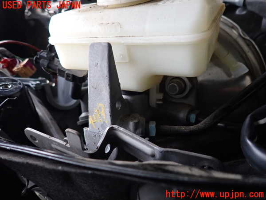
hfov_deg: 69.4
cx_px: 133
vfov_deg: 54.9
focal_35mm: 25
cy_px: 100
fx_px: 192
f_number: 2
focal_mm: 4.5
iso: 400
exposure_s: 1/30
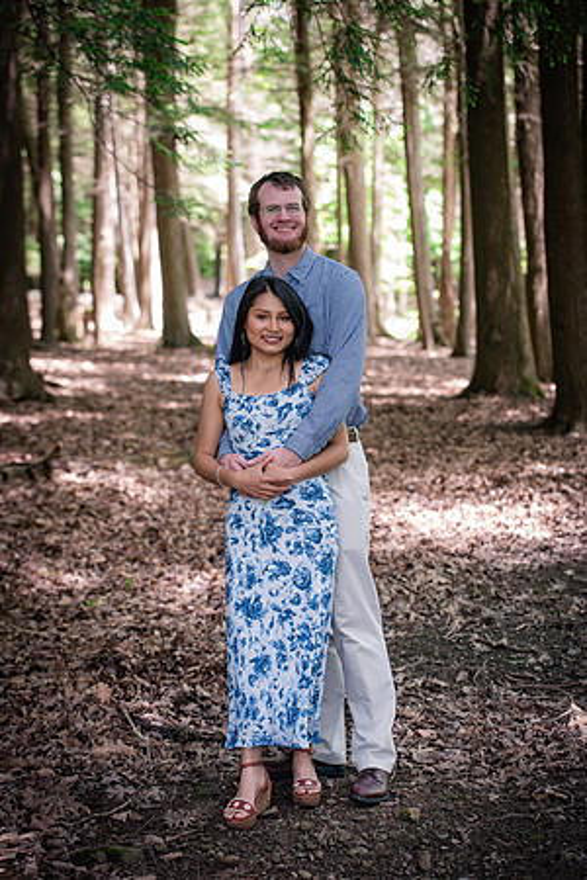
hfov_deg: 19.5
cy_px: 440
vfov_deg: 28.8
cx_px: 294
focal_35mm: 70
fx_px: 1712
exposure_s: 1/125
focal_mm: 70
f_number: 3.5
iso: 800
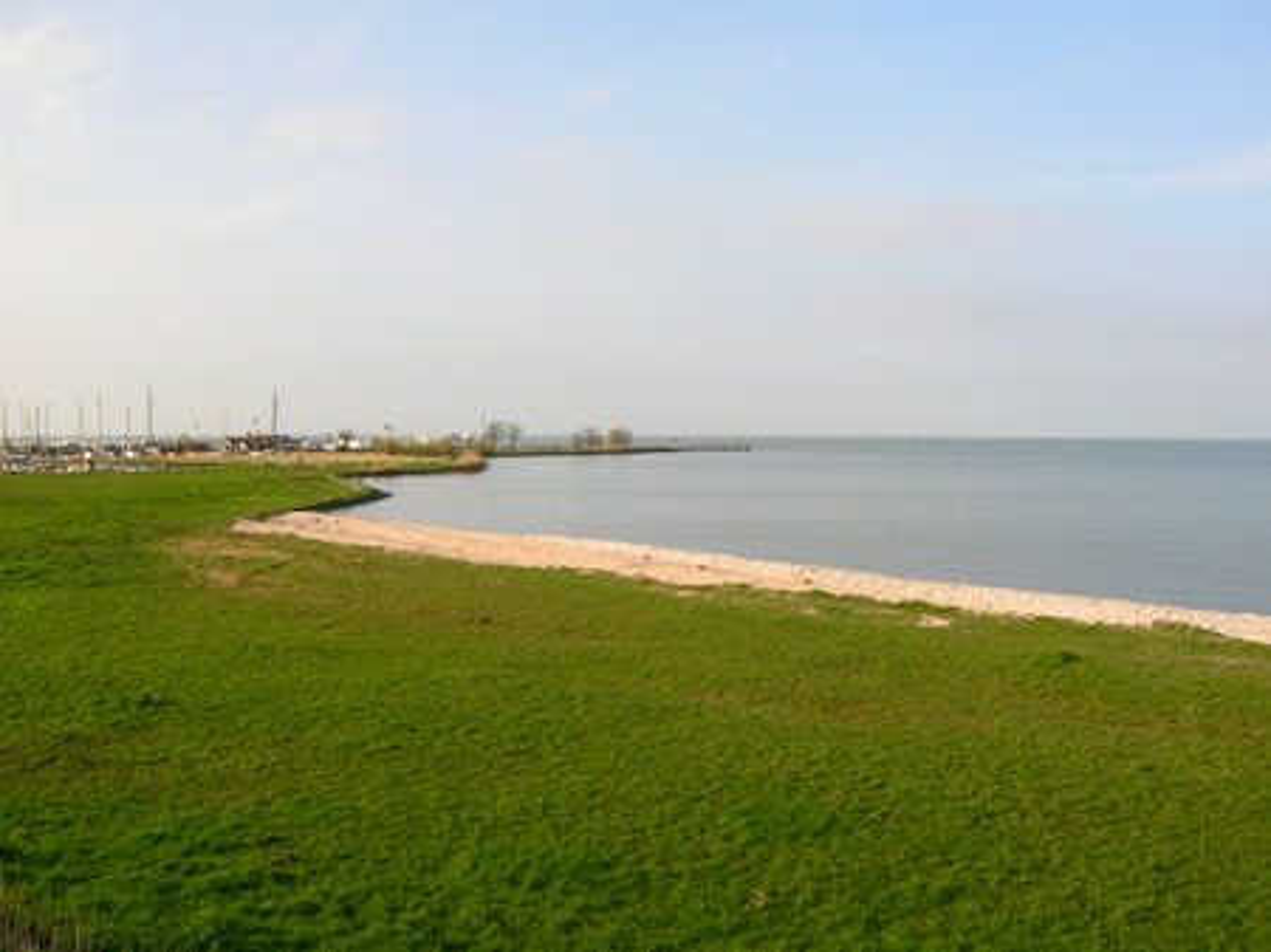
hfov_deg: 54.0
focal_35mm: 34
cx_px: 636
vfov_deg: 41.8
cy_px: 476
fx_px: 1248
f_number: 4.9
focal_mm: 5.7
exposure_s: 1/180
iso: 50
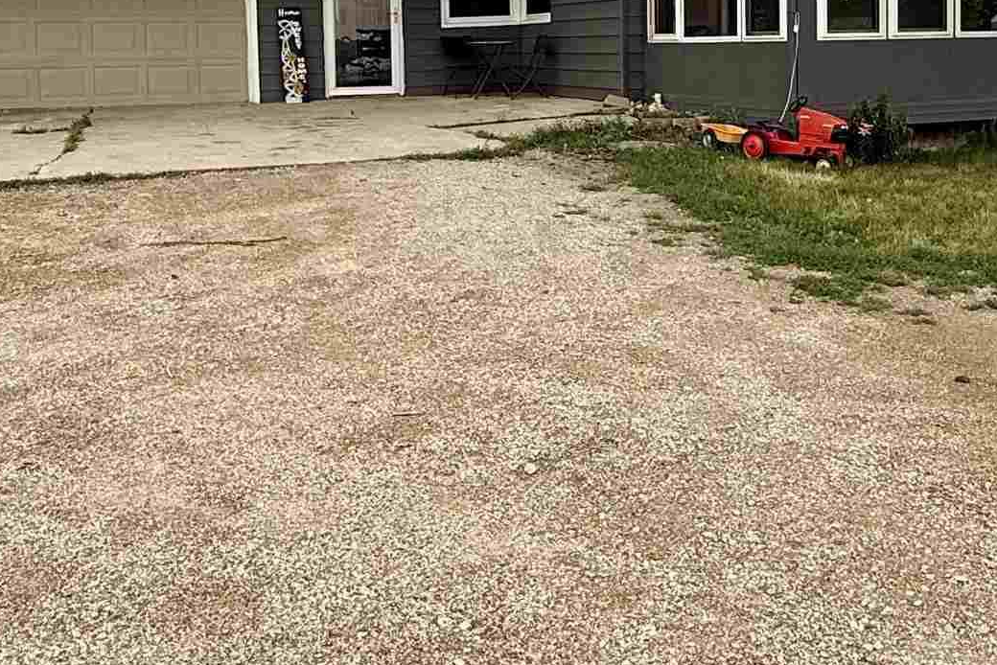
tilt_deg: -1.8
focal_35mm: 43
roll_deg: +0.8
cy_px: 102
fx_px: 1191
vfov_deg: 30.2
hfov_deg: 45.2
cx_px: 601
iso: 50
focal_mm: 2.22
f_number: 2.2
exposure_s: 1/262
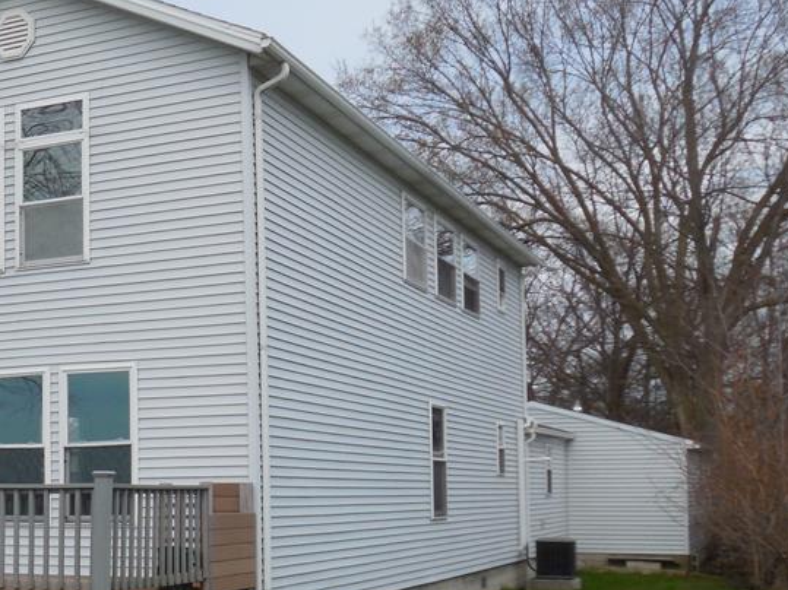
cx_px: 58
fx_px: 1297
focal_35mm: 57
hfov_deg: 31.9
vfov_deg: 25.4
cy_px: 419
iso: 125
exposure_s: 1/1250
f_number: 3.8
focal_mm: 5.3
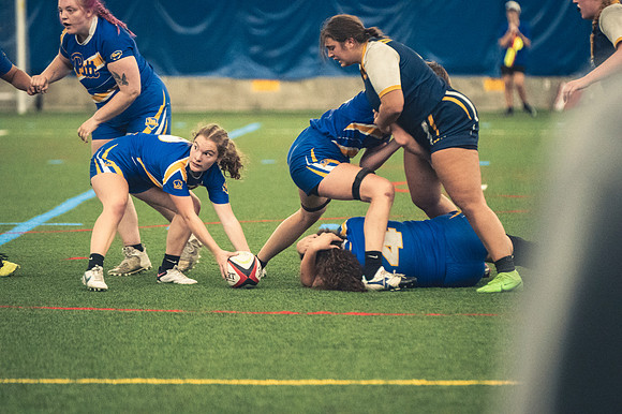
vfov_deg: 4.6
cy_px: 207
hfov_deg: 6.9
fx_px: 5180
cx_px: 311
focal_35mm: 300
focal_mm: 200
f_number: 2.8
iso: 12800
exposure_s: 1/500
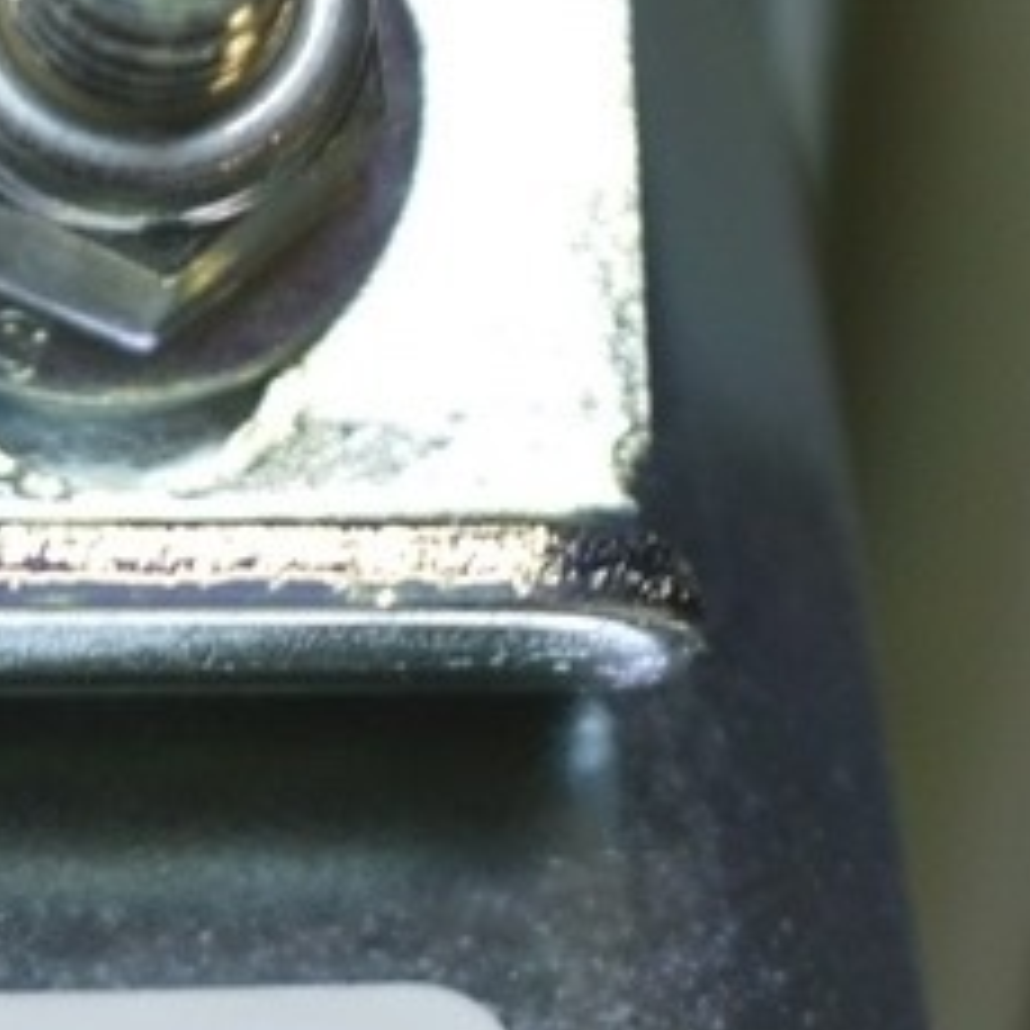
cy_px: 1496
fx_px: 10533
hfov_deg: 5.5
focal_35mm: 313
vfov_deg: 5.6
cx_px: -625
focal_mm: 55
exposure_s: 1/50
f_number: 5.6
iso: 400
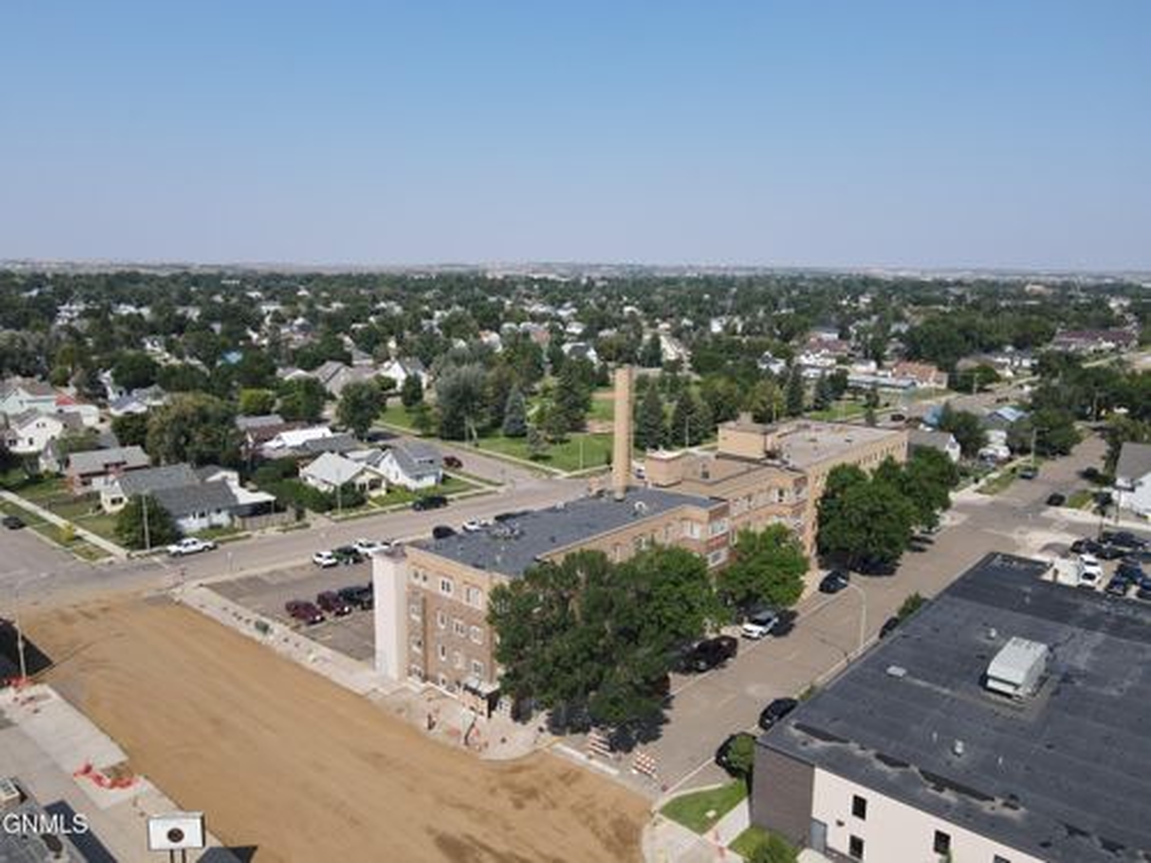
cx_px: 576
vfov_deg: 56.8
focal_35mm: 24
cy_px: 432
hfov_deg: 71.6
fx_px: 798
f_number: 2.8
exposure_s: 1/800
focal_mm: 4.5
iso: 100
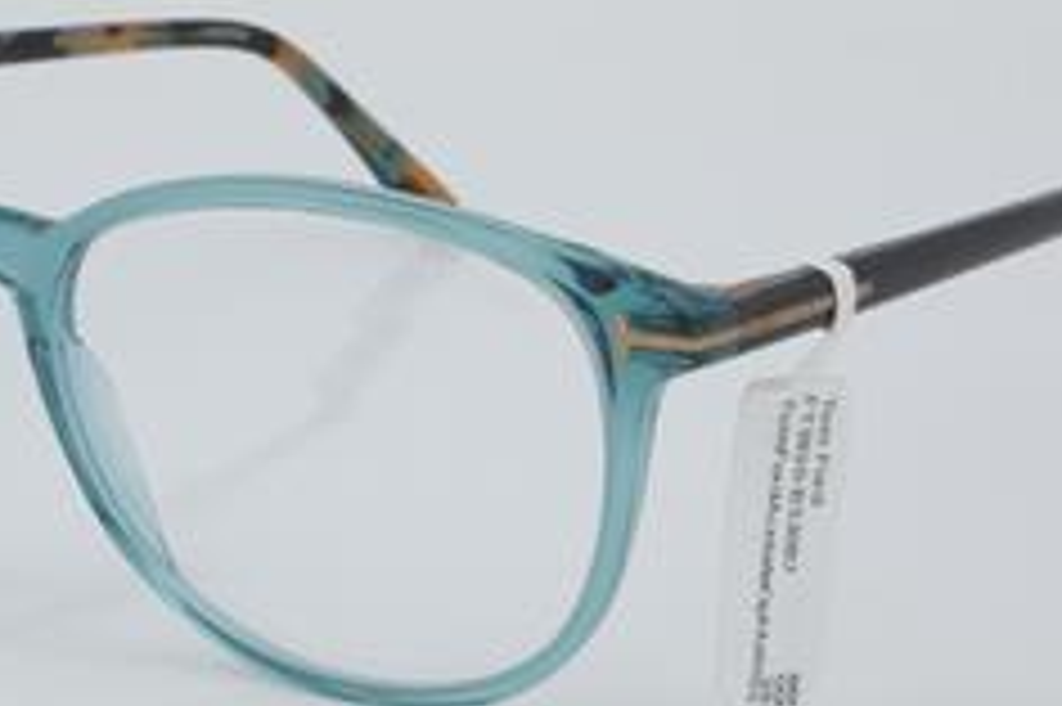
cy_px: 373
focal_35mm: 127
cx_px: 378
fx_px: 3744
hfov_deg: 16.1
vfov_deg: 10.8
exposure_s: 1/3
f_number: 32
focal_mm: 50
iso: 100
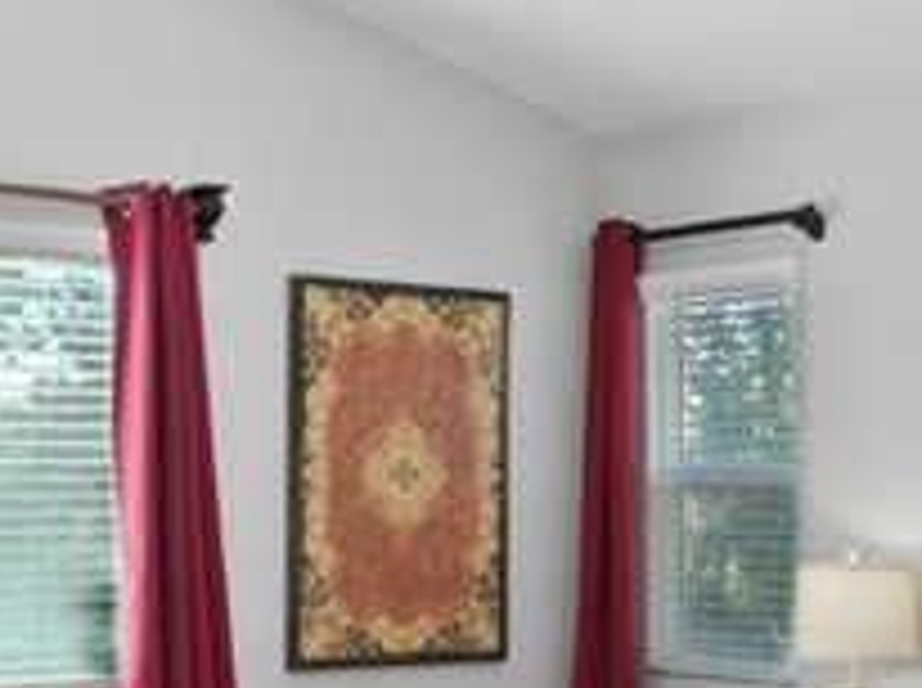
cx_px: 346
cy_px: 488
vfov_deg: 19.0
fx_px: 2047
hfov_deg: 25.3
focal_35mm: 77
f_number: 5.6
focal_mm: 16
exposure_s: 1/15
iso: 320
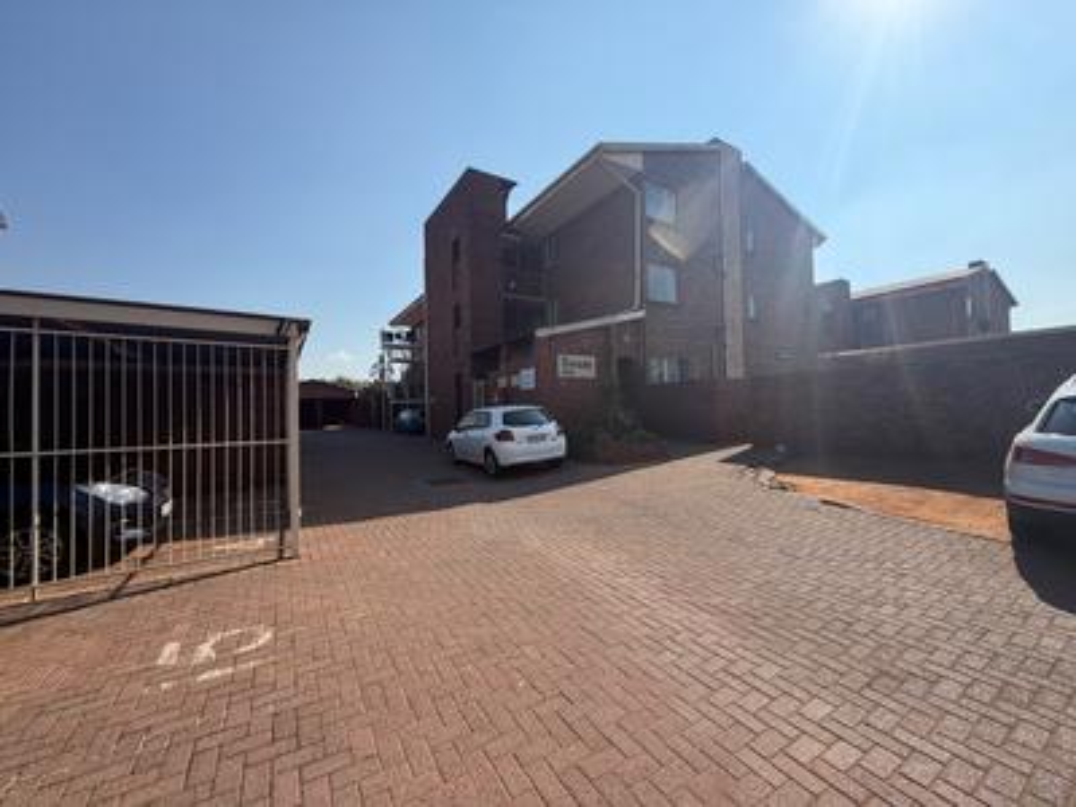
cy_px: 404
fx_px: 435
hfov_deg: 102.1
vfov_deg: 85.7
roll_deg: +1.9
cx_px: 538
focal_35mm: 14
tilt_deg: +1.7
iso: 20
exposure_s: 1/809
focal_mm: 2.22
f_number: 2.2
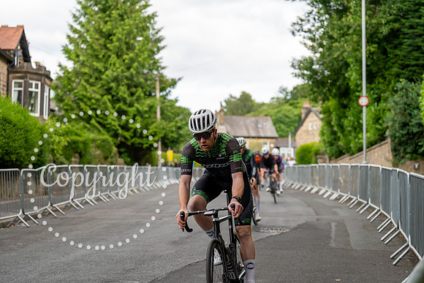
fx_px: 825
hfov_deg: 28.8
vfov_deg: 19.5
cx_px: 212
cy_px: 142
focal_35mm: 70
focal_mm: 70
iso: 400
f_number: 2.8
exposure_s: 1/800
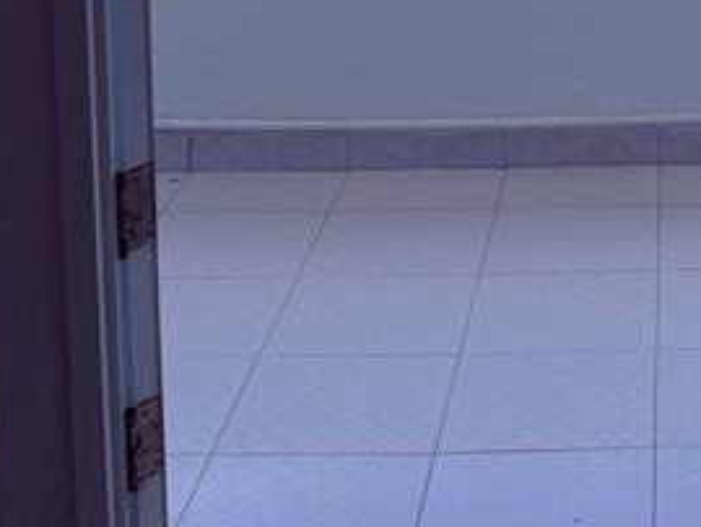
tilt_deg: -8.0
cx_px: 761
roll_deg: -1.4
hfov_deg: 20.6
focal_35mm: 91
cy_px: -236
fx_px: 1844
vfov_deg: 15.2
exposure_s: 1/2169
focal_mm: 6.76
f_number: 1.78
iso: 80
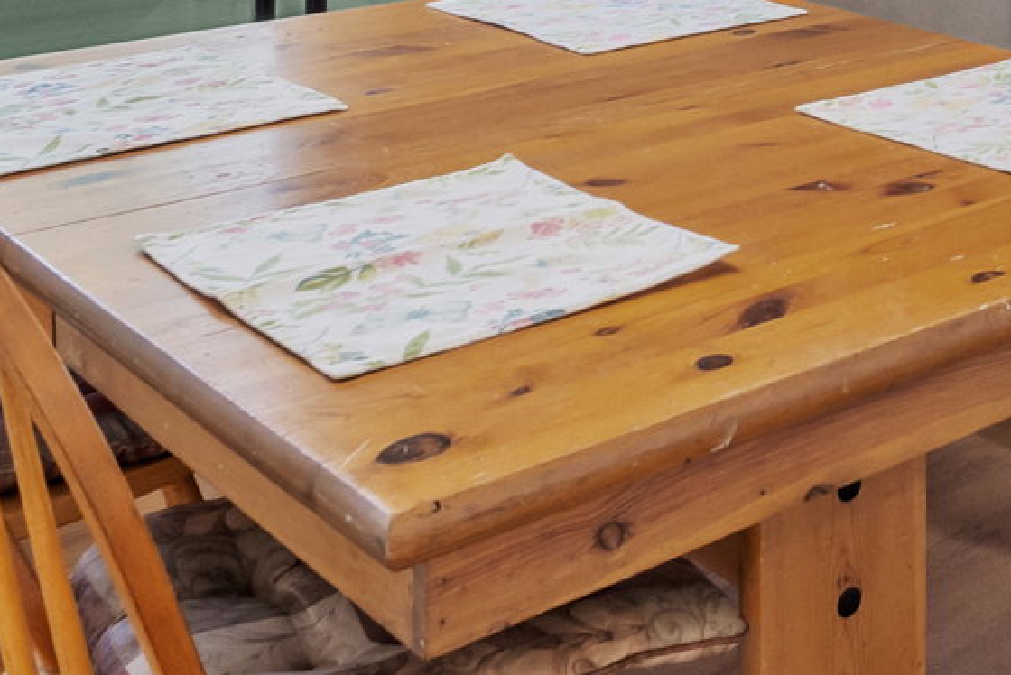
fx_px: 1882
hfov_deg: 26.9
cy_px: -398
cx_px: 1186
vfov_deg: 17.7
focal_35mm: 67
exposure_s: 1/1.67
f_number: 8
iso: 500
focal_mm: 15
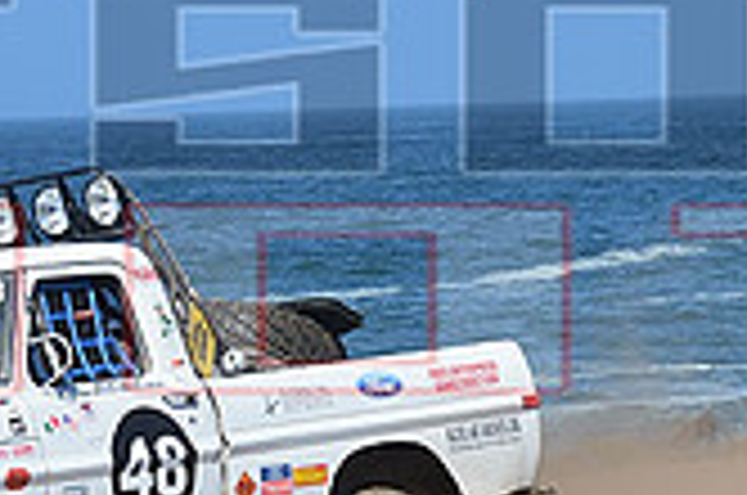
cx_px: 320
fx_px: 6296
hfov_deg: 6.8
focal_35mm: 304
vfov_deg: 4.5
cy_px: 189
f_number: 7.1
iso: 200
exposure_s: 1/640
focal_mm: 58
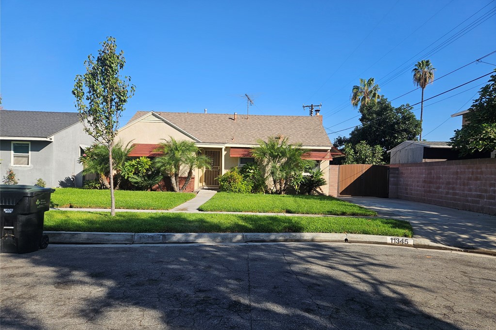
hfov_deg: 73.8
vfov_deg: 53.1
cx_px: 248
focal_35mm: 24
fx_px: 331
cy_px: 170
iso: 25
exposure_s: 1/1567
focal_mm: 5.4
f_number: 1.8
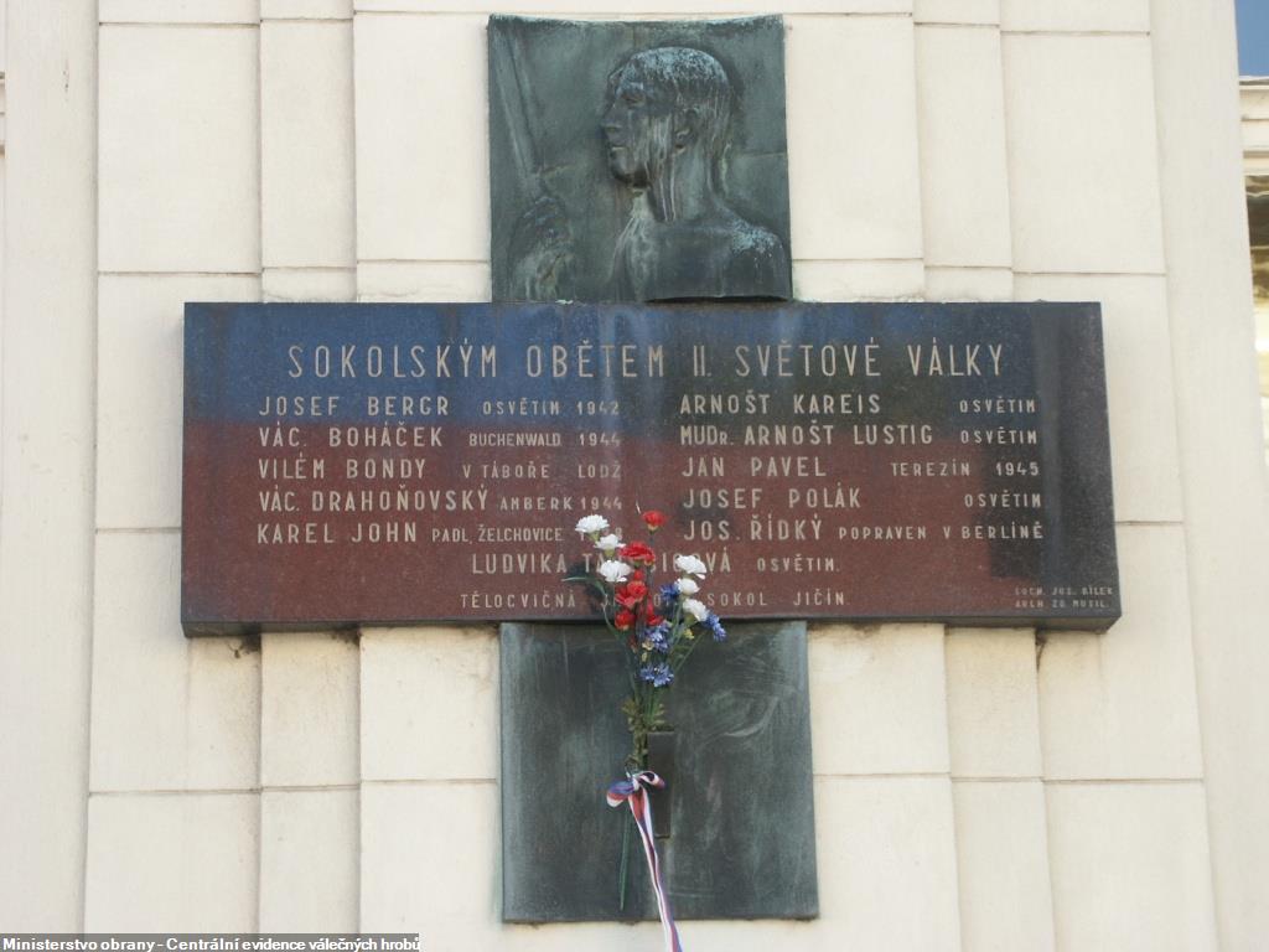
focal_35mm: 92
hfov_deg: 21.3
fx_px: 3373
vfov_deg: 16.1
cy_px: 476
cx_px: 634
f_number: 5.6
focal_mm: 22.85
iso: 100
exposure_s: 1/90
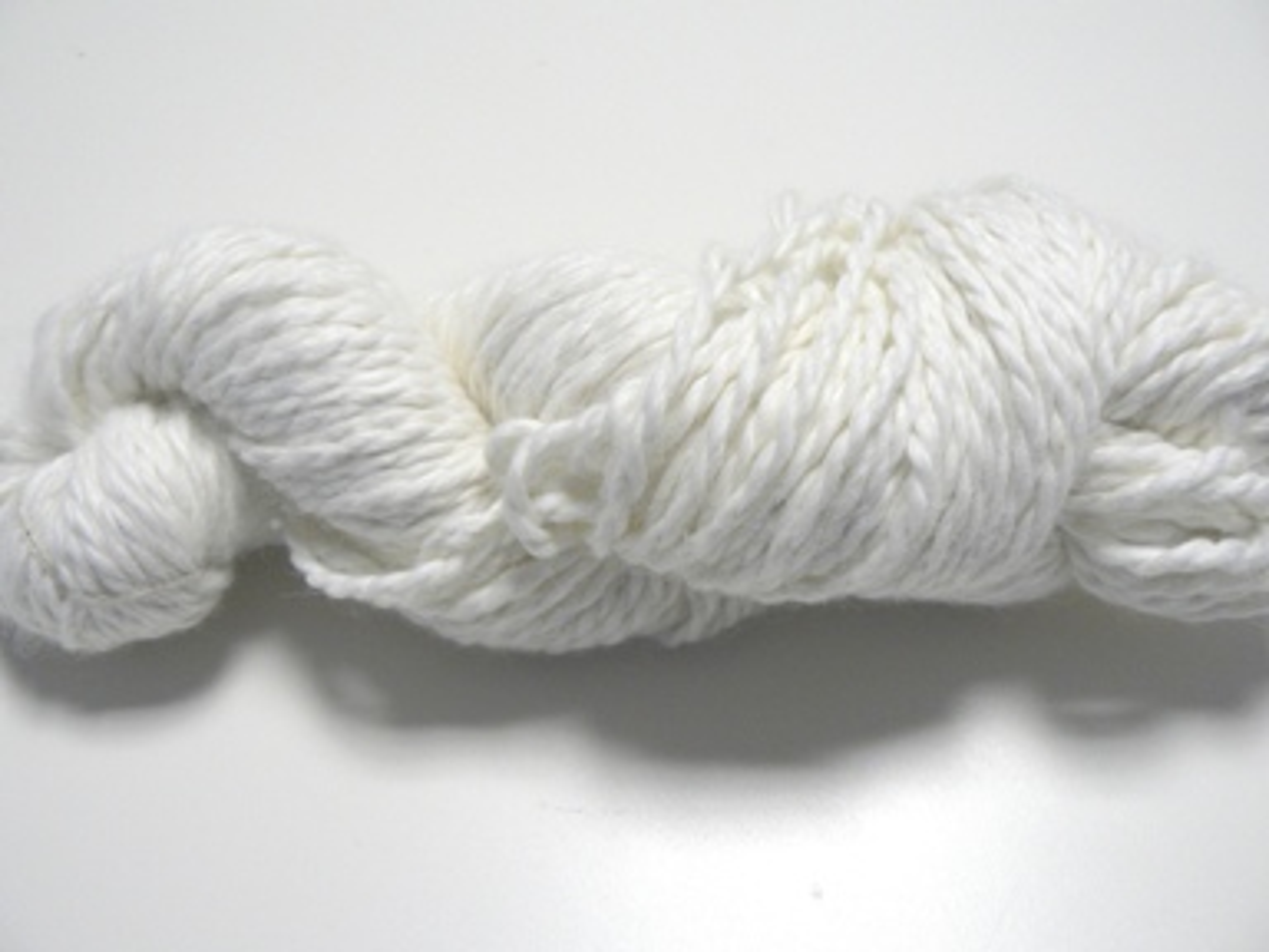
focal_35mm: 36
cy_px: 476
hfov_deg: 51.4
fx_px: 1320
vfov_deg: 39.7
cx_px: 634
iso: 150
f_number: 2.8
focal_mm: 6
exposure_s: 1/30
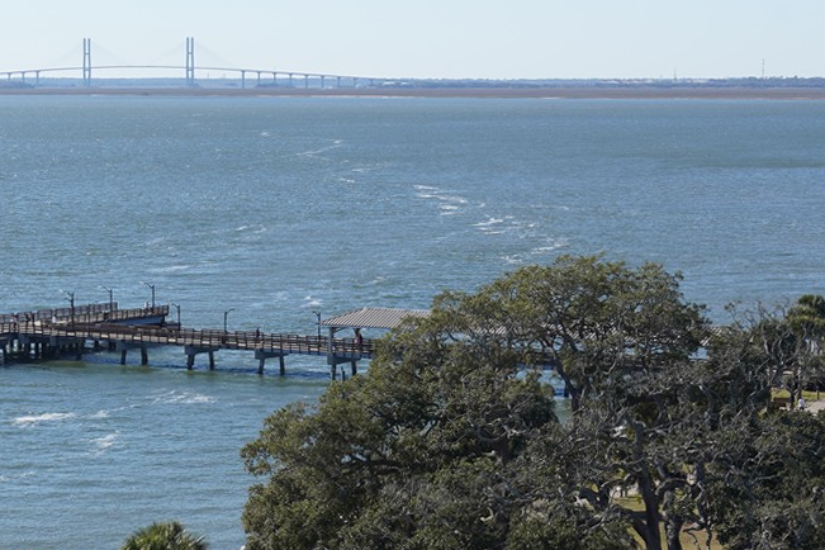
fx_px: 2887
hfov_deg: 16.2
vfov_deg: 10.7
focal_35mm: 126
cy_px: 679
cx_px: 170
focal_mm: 41
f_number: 13
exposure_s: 1/100
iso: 100
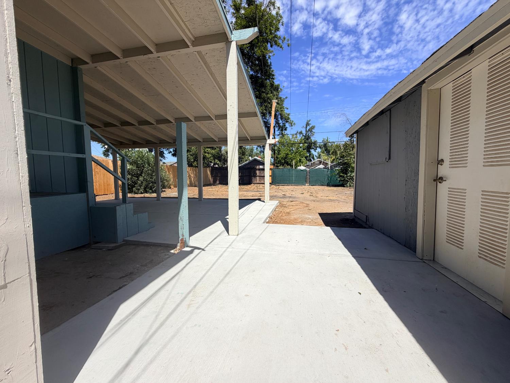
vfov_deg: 85.7
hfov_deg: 102.1
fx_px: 206
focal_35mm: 14
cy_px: 192
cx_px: 255
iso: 20
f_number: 2.2
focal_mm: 2.22
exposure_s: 1/1125
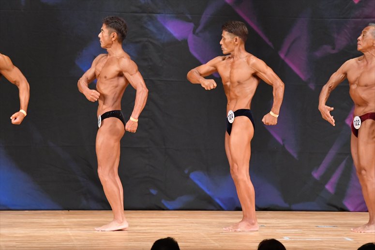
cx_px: 188
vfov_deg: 4.8
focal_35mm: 285
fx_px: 2967
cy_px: 125
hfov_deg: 7.2
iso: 7200
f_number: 5.6
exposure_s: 1/400
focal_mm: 190
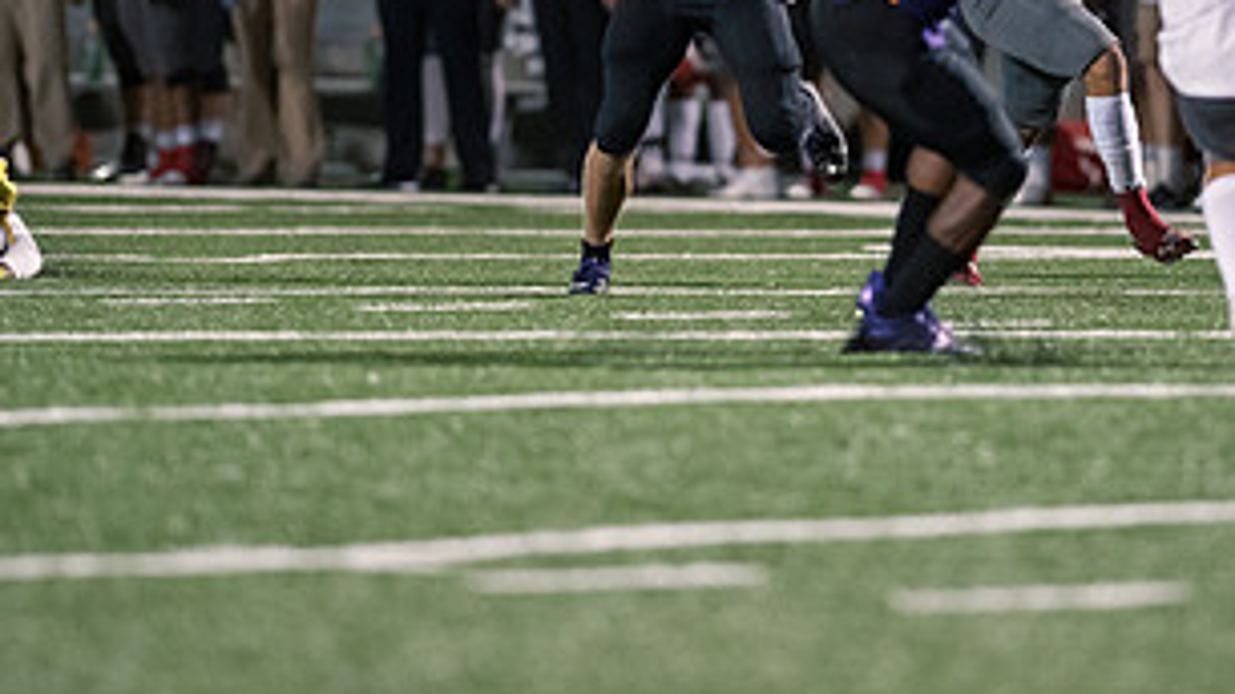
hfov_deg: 3.6
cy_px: 107
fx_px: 19514
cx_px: 767
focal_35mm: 596
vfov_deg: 2.0
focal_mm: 300
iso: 6400
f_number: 2.8
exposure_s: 1/800
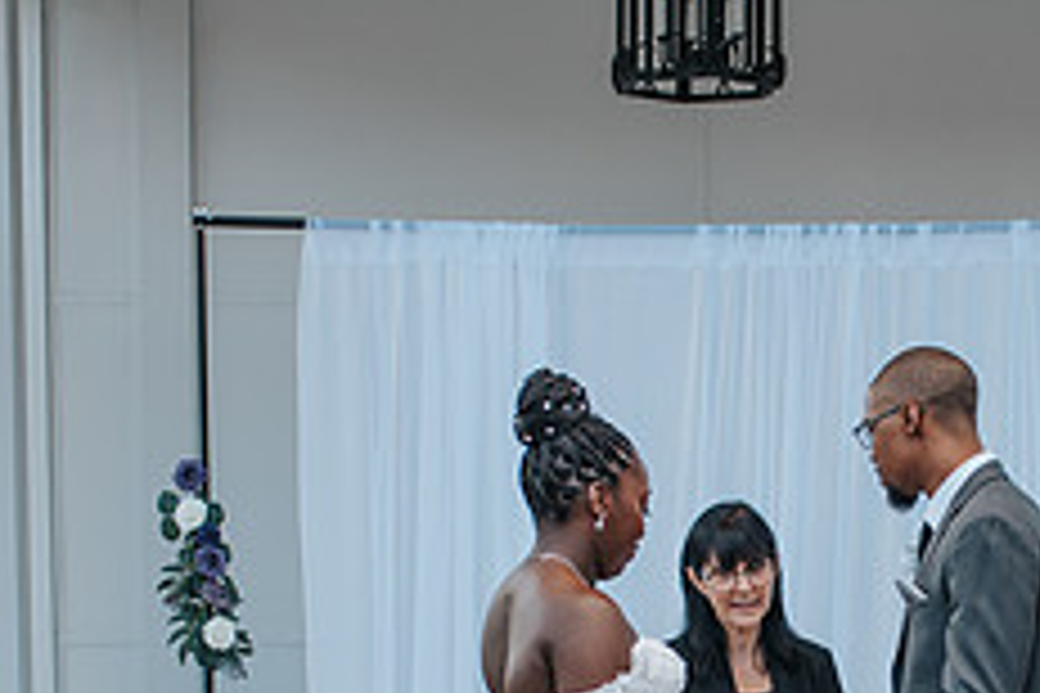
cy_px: 784
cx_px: 795
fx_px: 2860
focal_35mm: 99
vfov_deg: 13.5
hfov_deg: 20.4
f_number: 2.8
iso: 100
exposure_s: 1/640
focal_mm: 35
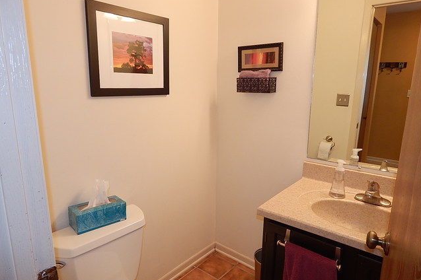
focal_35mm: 23
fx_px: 269
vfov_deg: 55.1
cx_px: 211
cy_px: 141
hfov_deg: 76.1
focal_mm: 4
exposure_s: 1/30
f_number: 3
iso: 160
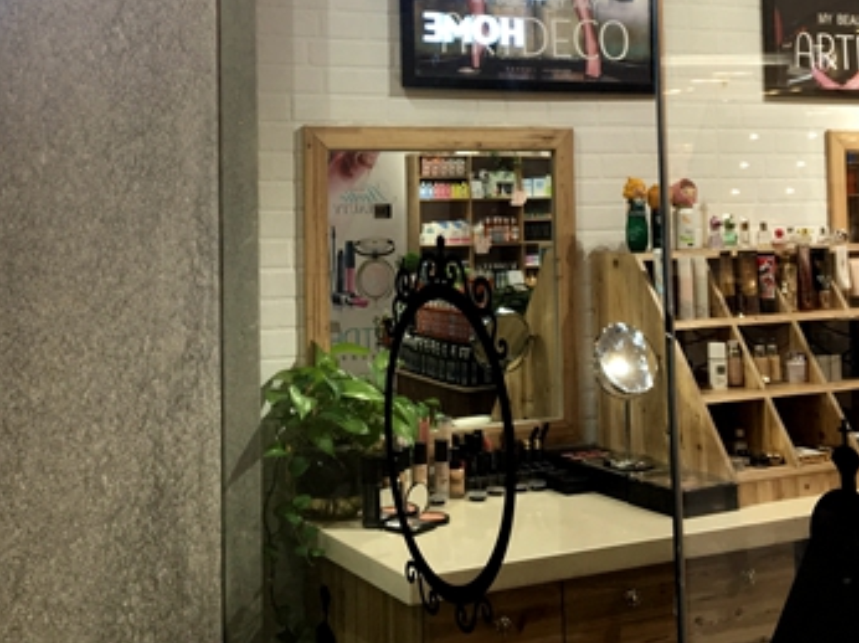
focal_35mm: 53
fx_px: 1314
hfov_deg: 36.1
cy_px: 112
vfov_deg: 26.9
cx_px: 350
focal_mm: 4.15
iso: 40
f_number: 2.2
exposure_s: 1/33
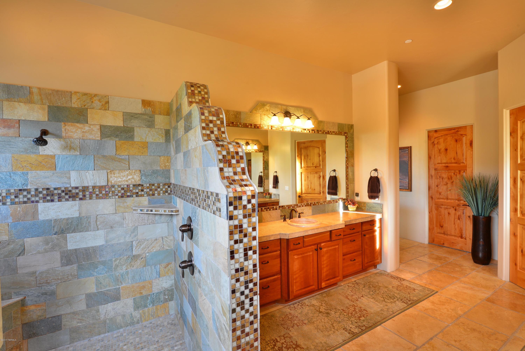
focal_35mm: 16
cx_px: 262
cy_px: 176
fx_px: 233
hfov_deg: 96.7
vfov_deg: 73.8
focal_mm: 16
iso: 100
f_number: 11
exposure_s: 1/1.6
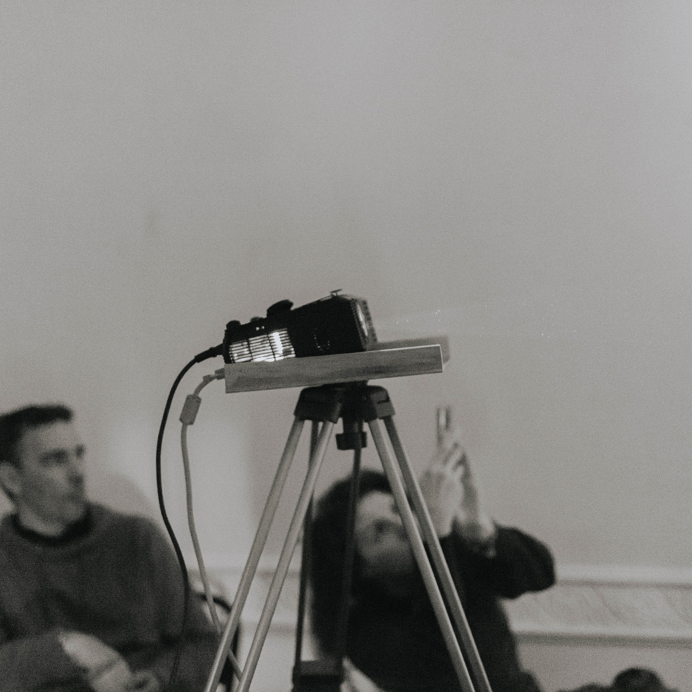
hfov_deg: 26.9
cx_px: 347
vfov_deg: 26.9
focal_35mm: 64
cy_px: 346
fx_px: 1447
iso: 3200
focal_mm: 50
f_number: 1.8
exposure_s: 1/100
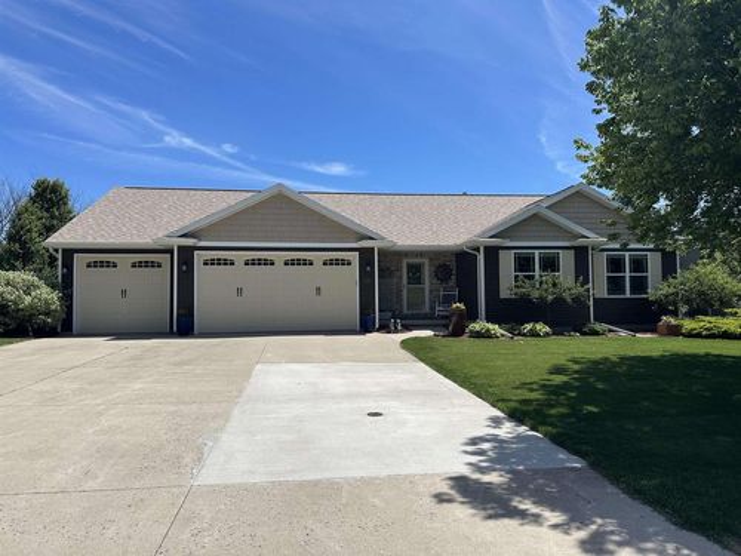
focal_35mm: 24
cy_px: 278
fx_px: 514
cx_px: 370
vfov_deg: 56.8
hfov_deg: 71.6
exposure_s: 1/7042
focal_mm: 6.86
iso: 80
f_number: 1.78
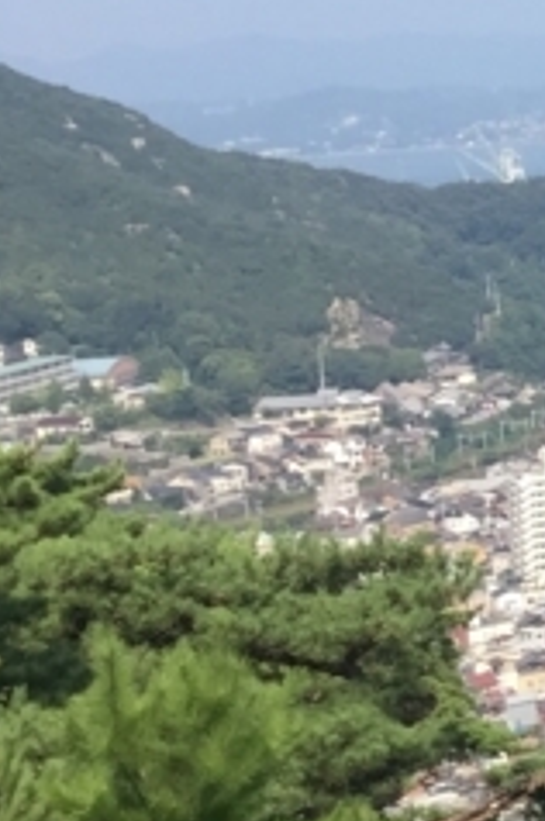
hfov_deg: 8.8
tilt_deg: -0.7
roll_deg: +1.6
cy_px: 66
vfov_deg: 15.6
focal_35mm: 130
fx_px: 2960
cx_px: 1597
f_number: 2.2
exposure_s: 1/1099
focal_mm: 4.15
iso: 32
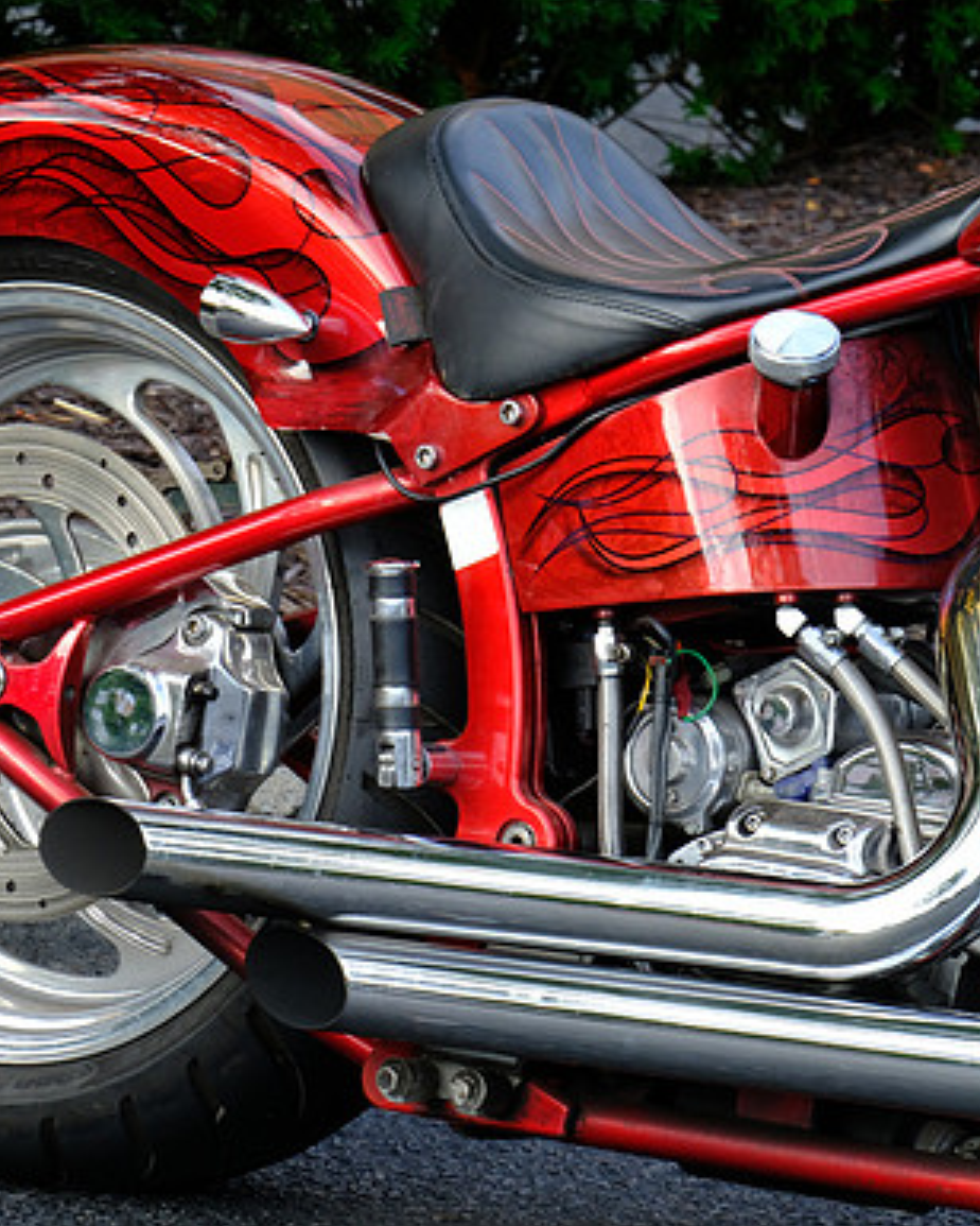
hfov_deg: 4.4
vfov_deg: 5.6
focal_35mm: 348
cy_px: 613
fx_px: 12617
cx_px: 197
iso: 800
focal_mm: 164
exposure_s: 1/70
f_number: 11
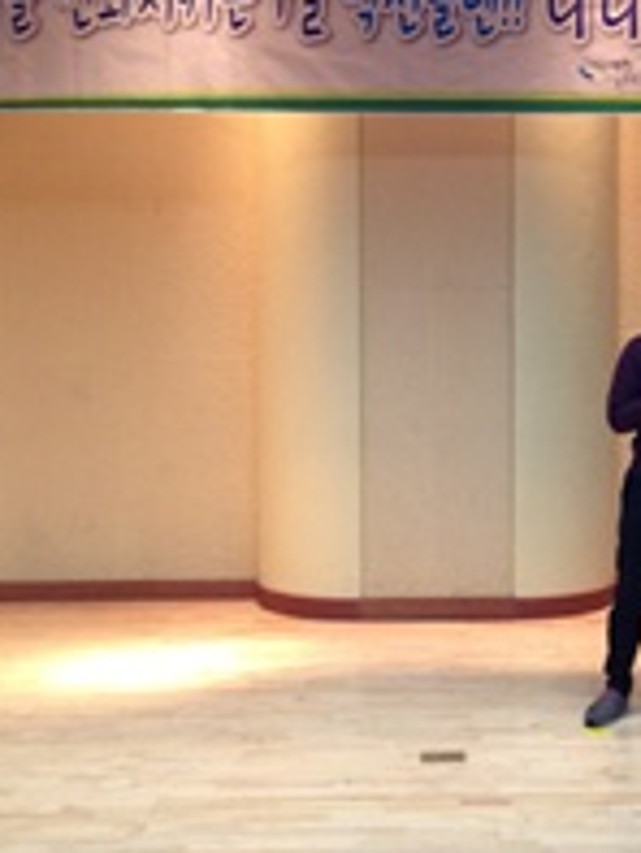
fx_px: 1751
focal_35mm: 71
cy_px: 320
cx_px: 481
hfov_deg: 20.6
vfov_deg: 27.3
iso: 160
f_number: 2.4
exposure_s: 1/20
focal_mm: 4.28
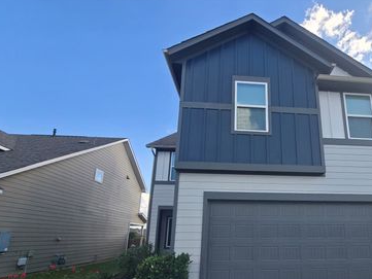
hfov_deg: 84.8
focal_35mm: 18
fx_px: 194
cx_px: 247
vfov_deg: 69.6
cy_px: 186
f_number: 2.2
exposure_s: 1/1173
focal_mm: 2.2
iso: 50
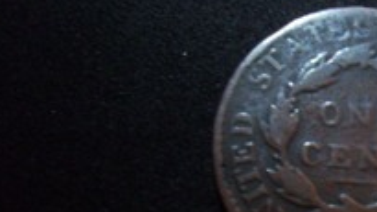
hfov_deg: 25.1
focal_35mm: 81
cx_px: 370
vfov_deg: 14.8
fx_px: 809
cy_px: 159
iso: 160
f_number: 2.9
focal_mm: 5.7
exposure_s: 1/8
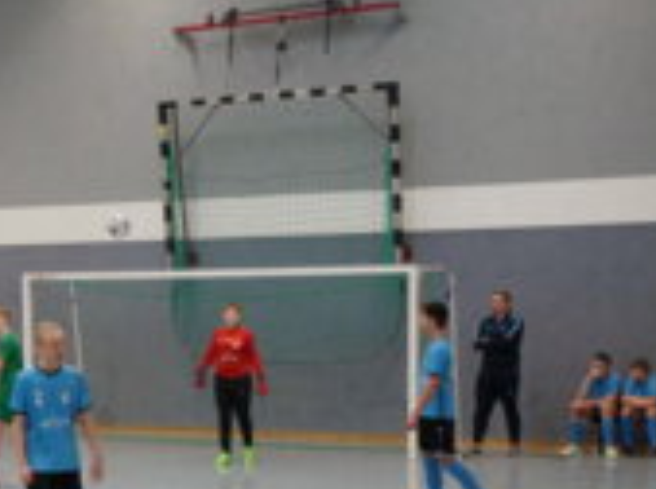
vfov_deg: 14.7
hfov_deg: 19.0
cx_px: -66
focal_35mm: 99
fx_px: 1875
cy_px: 446
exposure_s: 1/60
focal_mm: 29
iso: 3200
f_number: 13
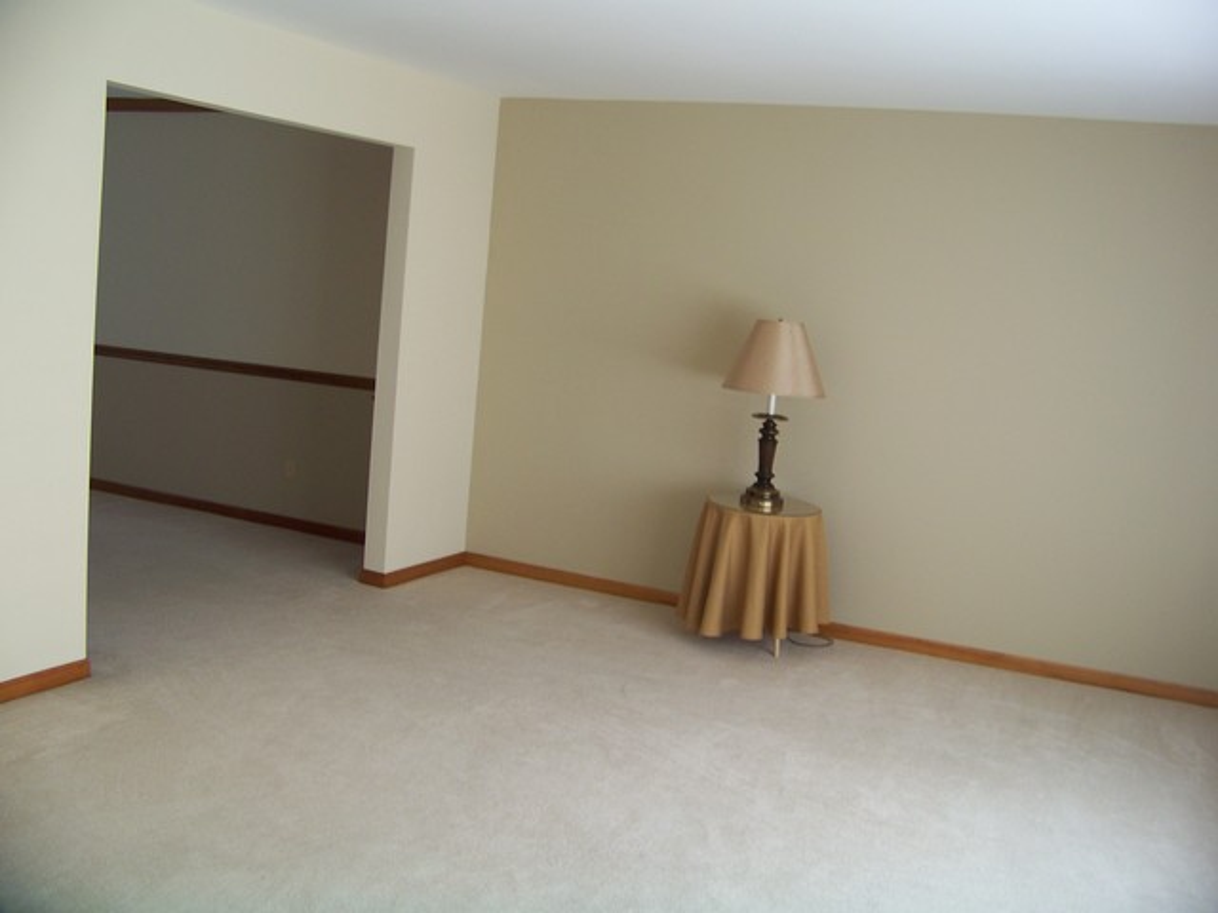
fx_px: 1267
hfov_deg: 51.4
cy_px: 456
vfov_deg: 39.7
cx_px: 609
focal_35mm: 36
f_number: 2.8
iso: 80
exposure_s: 1/30
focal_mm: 5.85
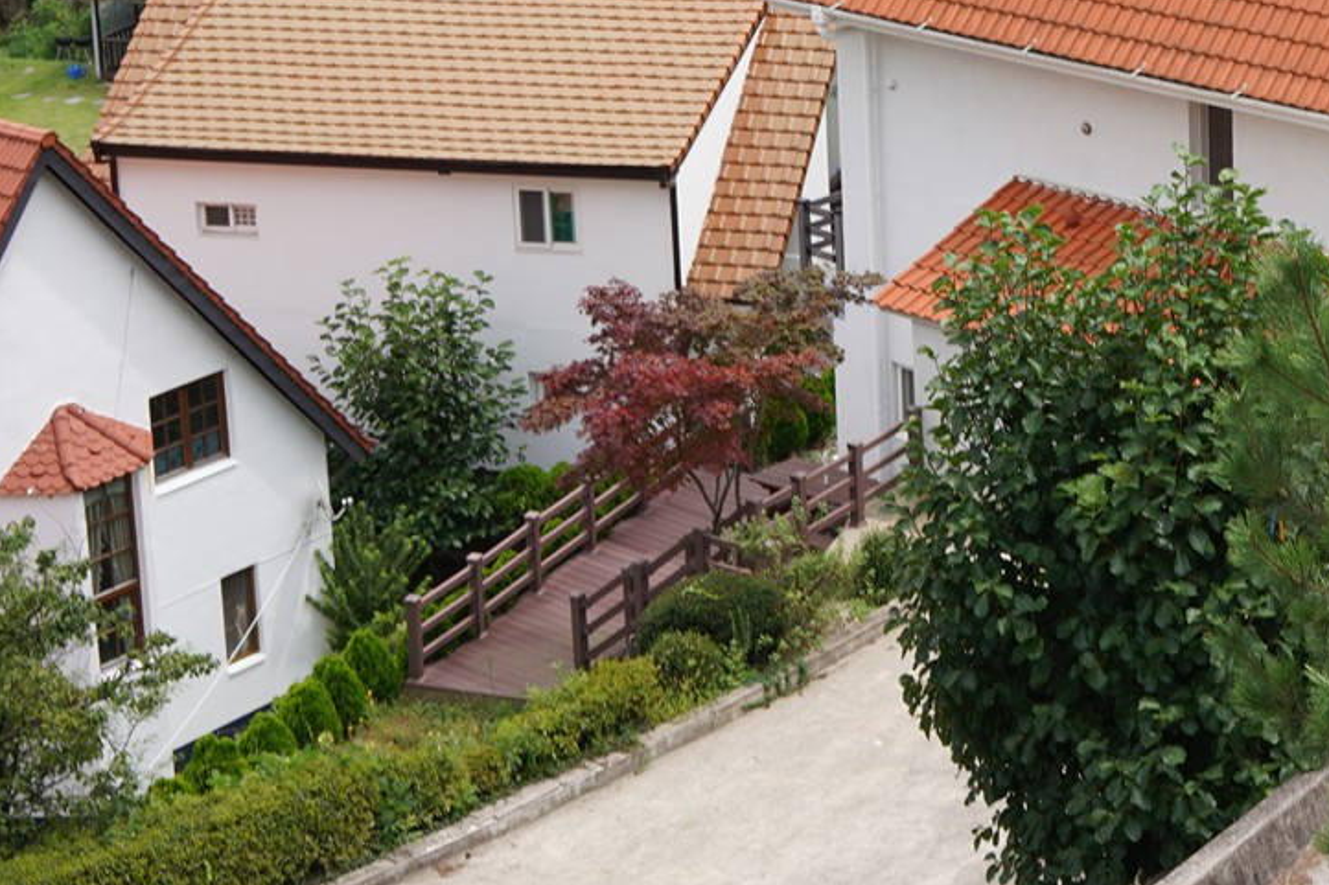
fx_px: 3580
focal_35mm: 97
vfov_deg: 13.7
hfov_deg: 20.2
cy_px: -210
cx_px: 1425
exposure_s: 1/125
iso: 100
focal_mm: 35
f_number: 9
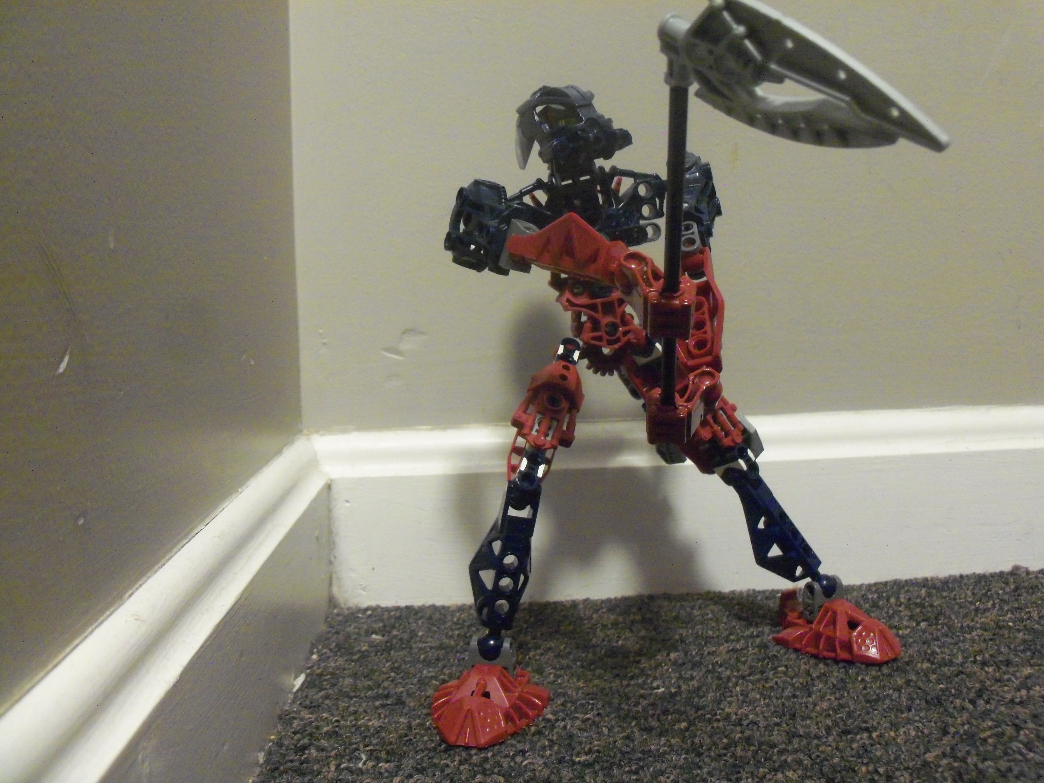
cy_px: 392
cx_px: 522
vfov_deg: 40.7
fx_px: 1056
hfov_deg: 52.6
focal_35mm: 35
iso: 400
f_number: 3
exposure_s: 1/2
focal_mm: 6.3
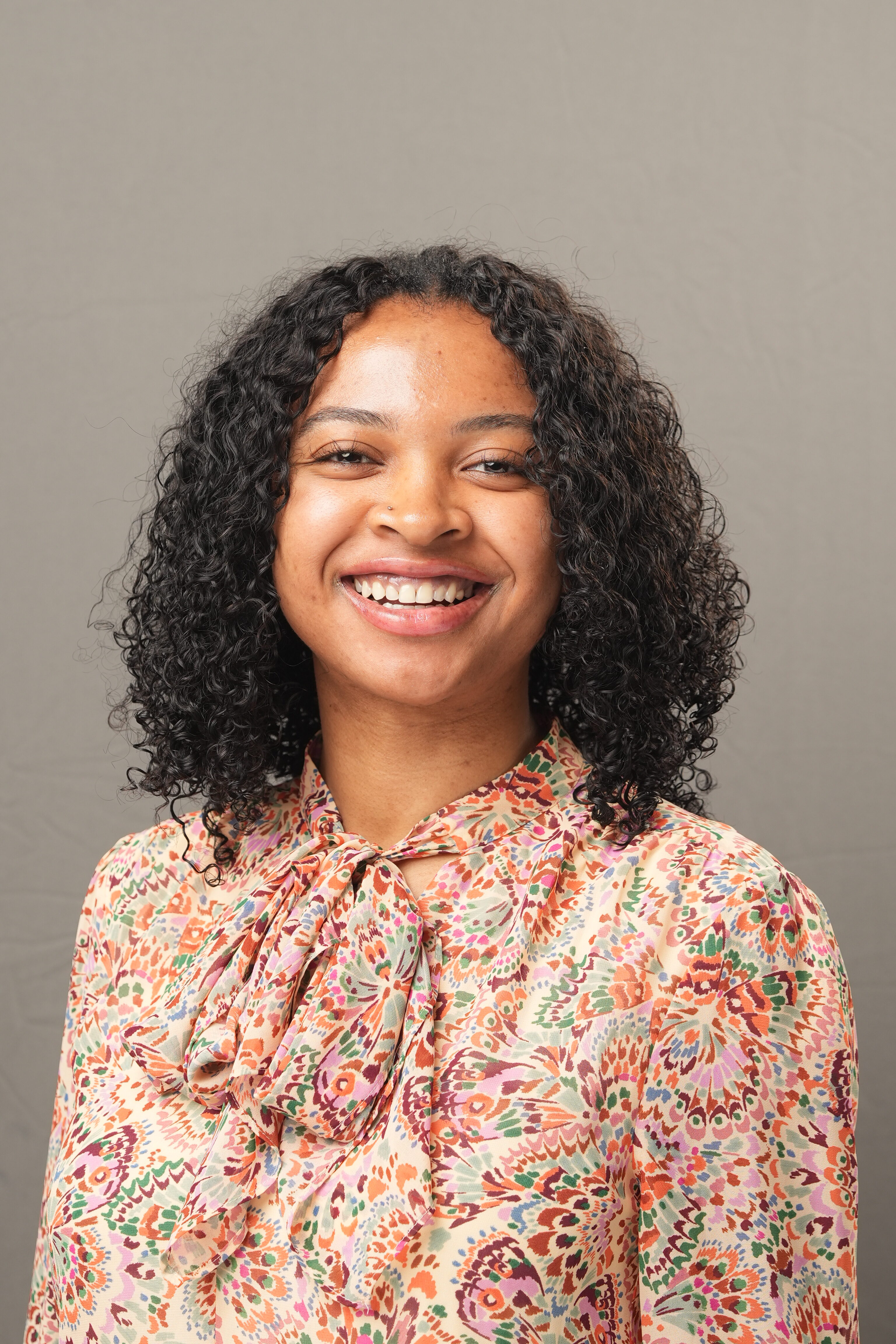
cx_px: 448
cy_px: 672
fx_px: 4069
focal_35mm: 109
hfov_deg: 12.6
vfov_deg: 18.8
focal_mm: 72.7
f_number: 5.6
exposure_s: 1/250
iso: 200
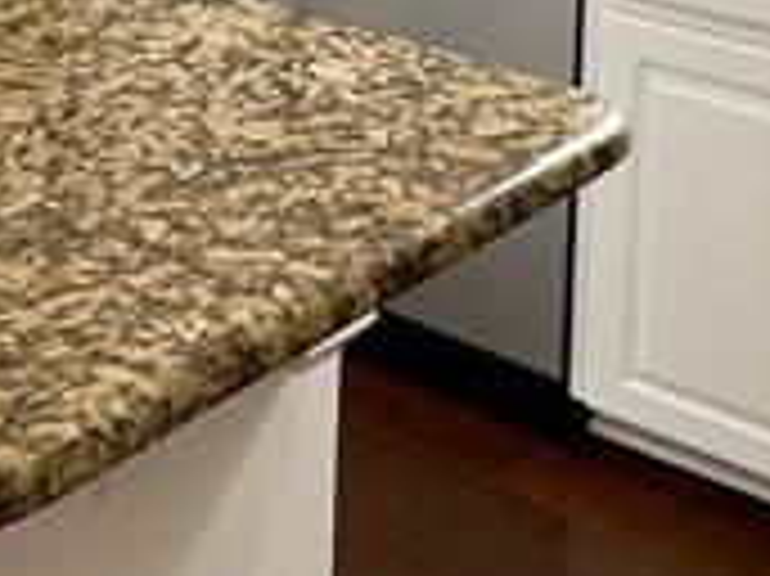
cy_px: -513
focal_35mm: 84
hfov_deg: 23.2
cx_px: 243
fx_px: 1867
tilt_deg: -1.5
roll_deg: -2.0
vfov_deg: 14.9
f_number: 2.2
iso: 40
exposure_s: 1/191
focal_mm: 2.22
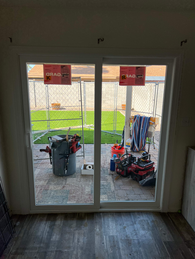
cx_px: 98
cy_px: 130
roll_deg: -1.6
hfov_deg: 53.1
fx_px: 195
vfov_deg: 67.3
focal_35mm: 26
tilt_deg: -10.7
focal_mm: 5.7
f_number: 1.5
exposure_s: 1/464
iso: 50
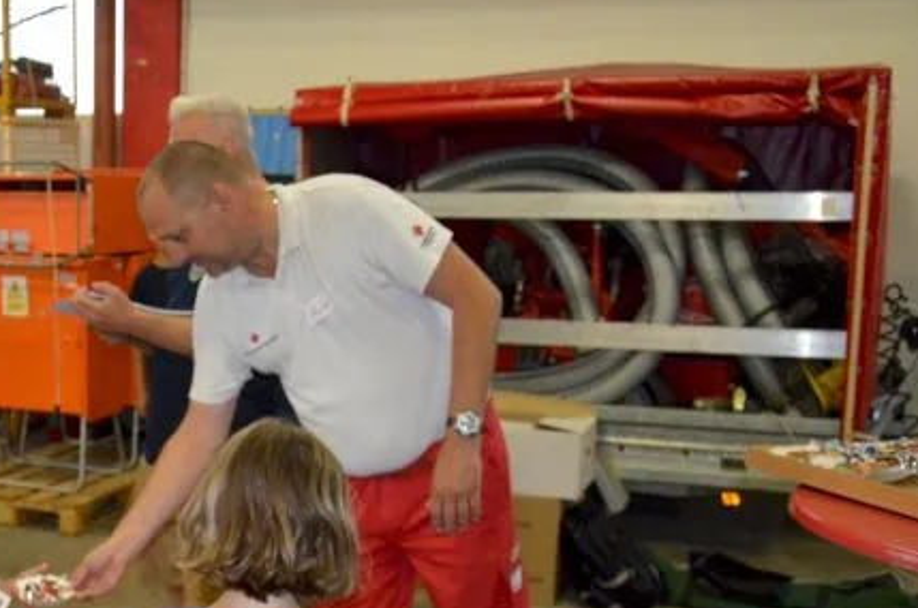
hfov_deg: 38.6
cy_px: 432
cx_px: 225
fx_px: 1272
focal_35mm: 50
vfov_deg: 26.6
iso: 3200
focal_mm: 22
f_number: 3.8
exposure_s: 1/60
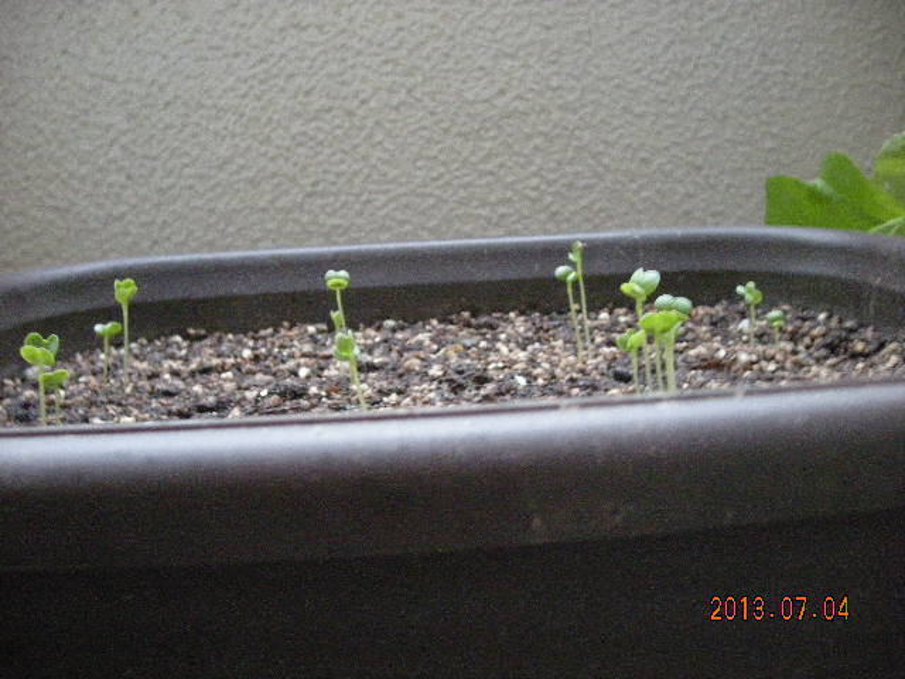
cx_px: 452
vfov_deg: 40.7
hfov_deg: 52.6
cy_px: 340
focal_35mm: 35
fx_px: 915
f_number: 2.8
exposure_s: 1/3.7
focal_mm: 5.7
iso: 800
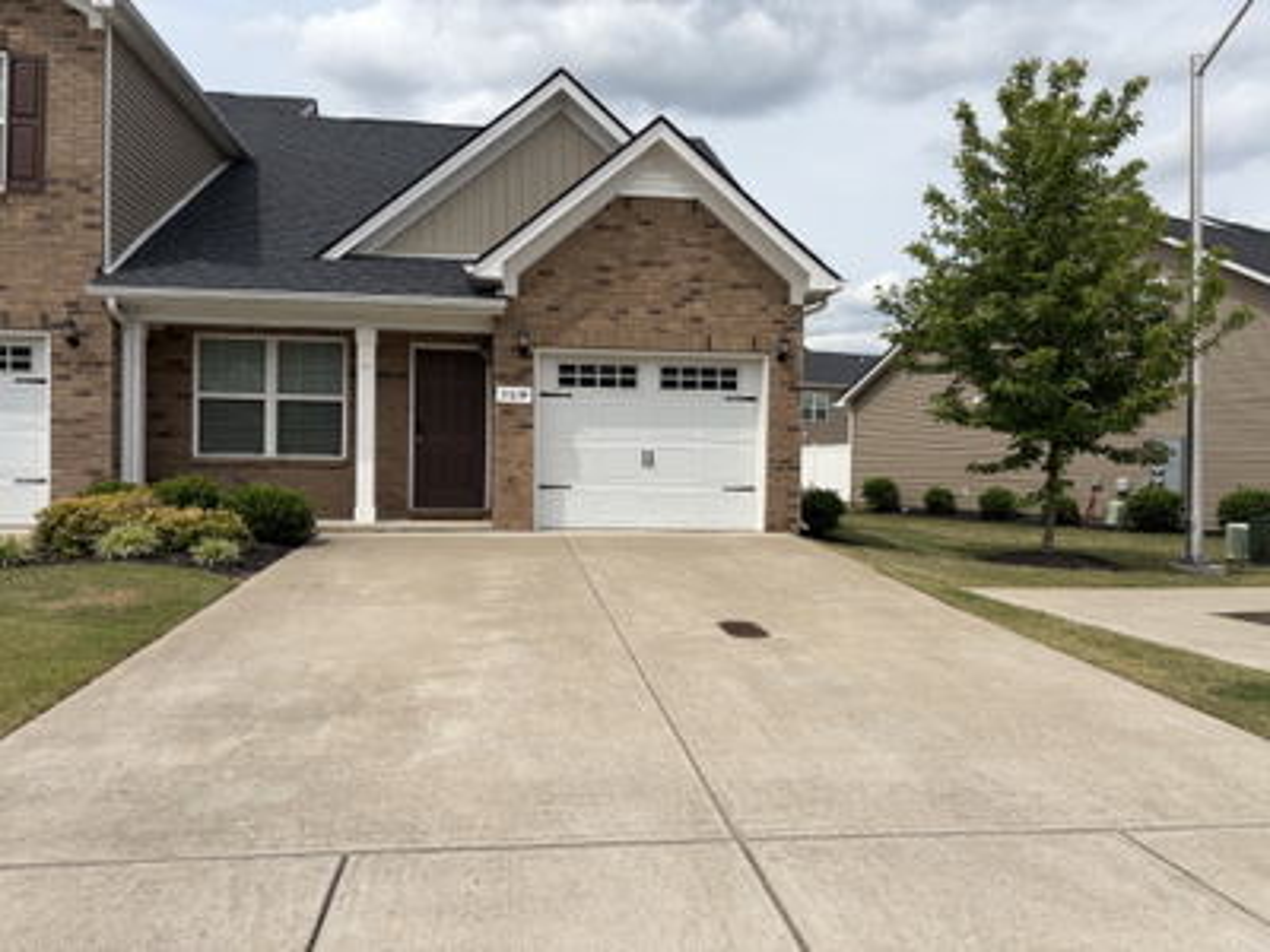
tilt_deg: +0.2
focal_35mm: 26
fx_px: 954
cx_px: 635
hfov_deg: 67.3
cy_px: 476
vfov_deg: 53.1
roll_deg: +0.7
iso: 64
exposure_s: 1/7813
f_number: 1.6
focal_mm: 5.96
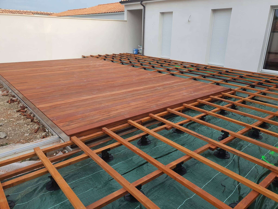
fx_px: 209
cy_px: 104
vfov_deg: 53.1
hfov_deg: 67.3
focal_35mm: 26
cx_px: 139
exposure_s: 1/384
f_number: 2.4
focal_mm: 4.3
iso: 50
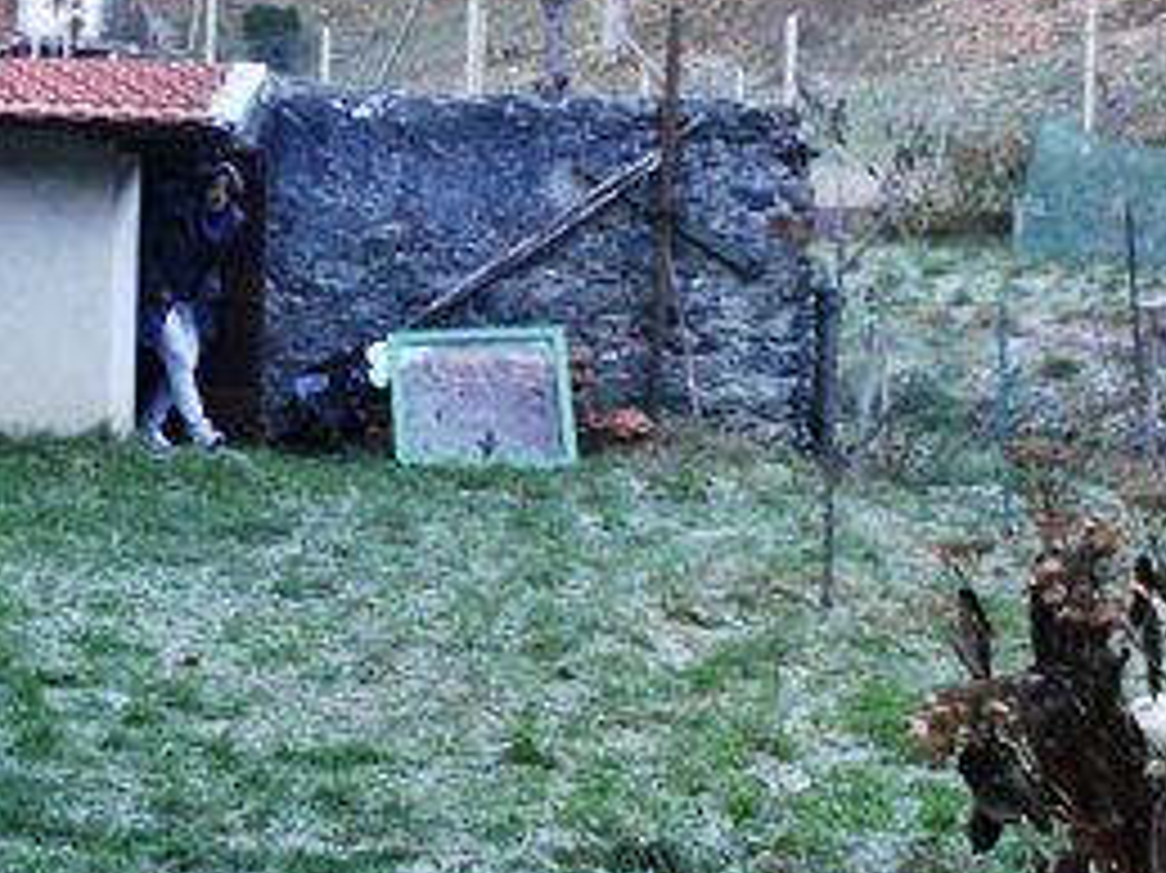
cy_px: 292
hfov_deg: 21.8
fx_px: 2996
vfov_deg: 16.5
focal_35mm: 89
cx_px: 284
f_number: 2.9
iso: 100
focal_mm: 6.3
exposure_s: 1/80
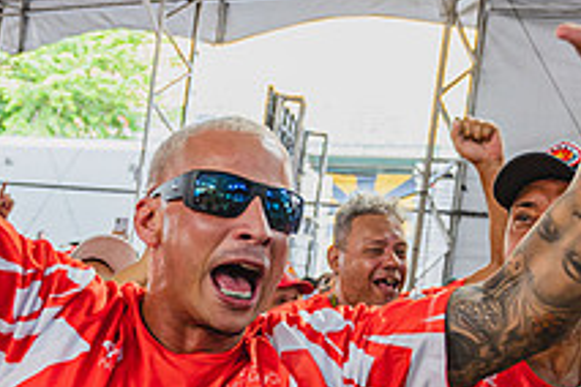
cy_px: 264
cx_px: 303
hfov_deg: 27.0
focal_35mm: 75
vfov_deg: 18.1
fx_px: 1210
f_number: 4
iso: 1000
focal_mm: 27.5
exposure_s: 1/320
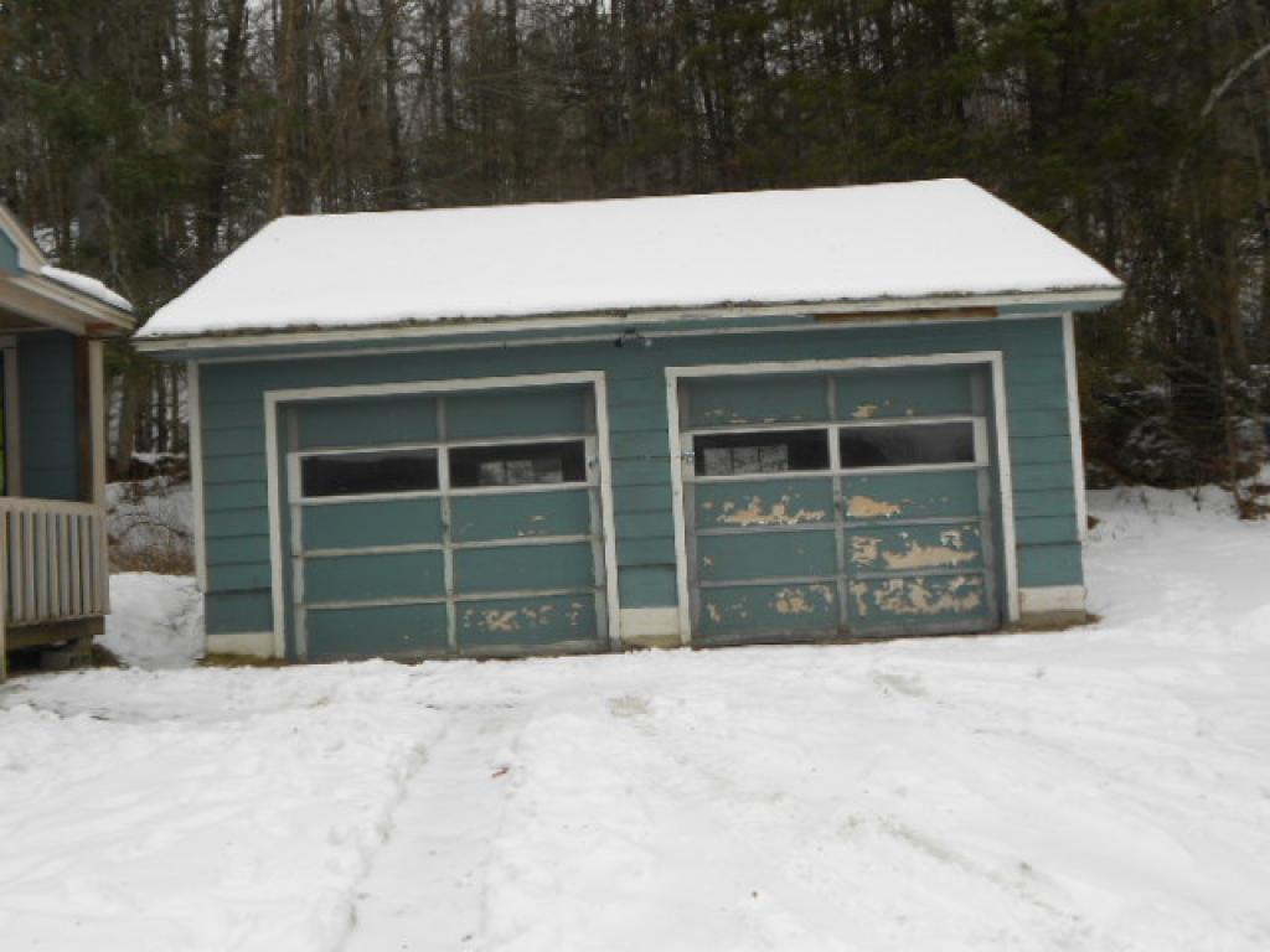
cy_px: 476
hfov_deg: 50.1
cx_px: 635
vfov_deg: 38.7
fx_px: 1357
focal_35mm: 37
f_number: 3.9
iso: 80
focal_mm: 6.7
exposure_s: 1/160
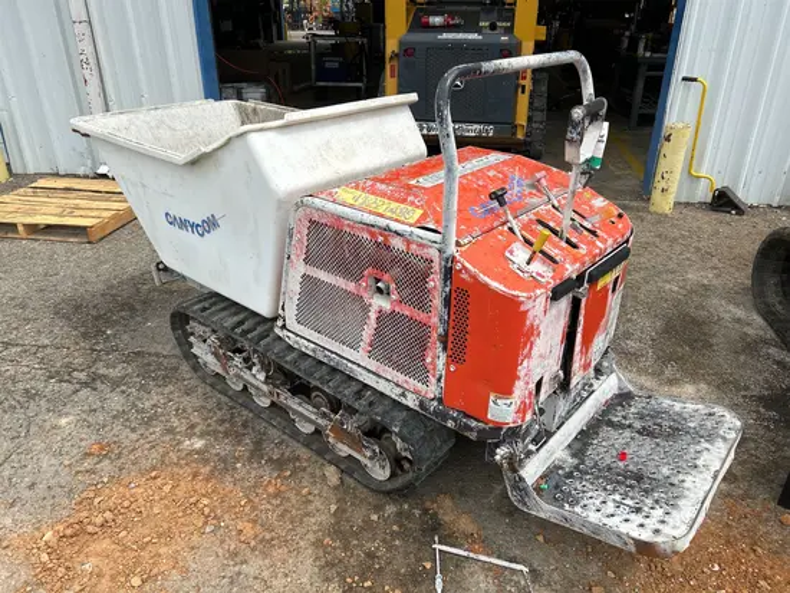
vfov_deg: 53.1
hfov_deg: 67.3
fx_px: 594
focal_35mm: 26
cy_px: 296
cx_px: 395
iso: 50
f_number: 1.5
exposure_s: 1/2571
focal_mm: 5.7
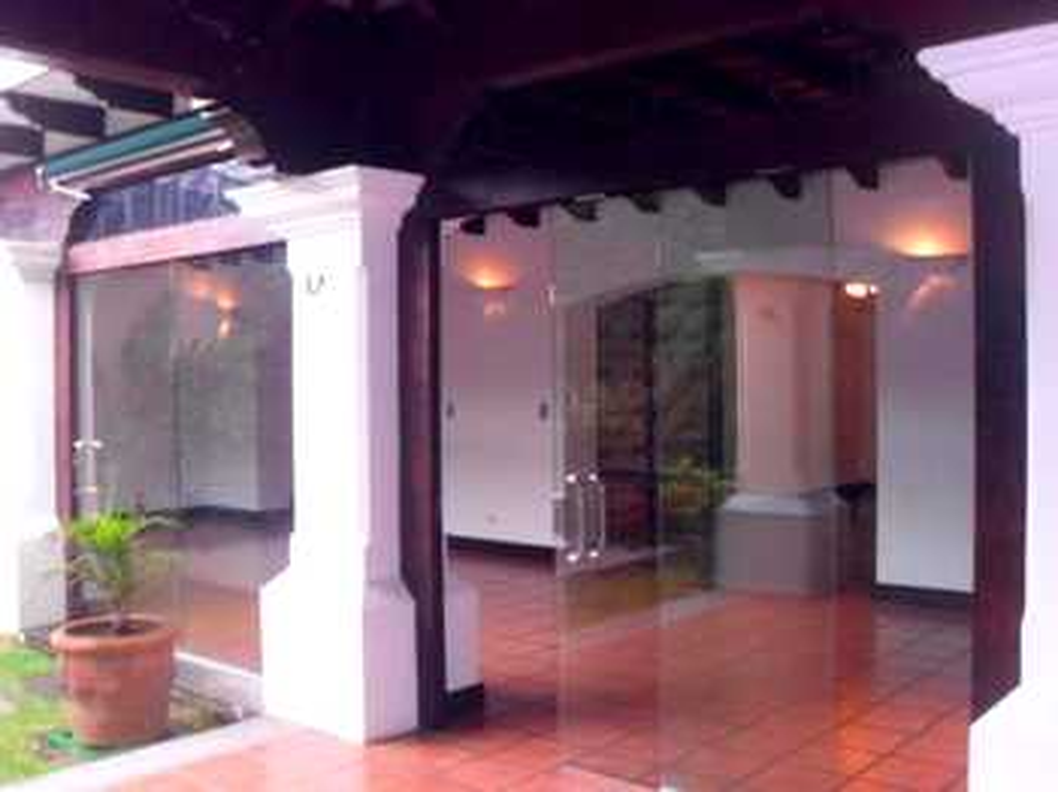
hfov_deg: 52.7
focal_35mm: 35
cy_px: 396
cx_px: 529
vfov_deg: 40.7
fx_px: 1069
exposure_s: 1/45
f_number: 2.8
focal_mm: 6.2
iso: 160
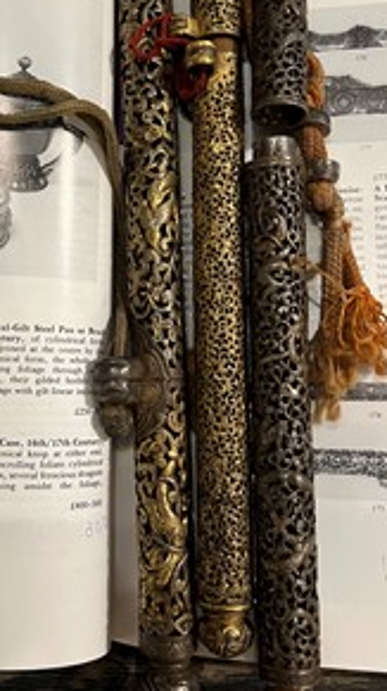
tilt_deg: -82.2
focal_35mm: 39
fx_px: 714
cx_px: 126
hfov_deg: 30.1
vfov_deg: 51.5
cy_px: 297
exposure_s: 1/33
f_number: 1.5
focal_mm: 5.7
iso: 400
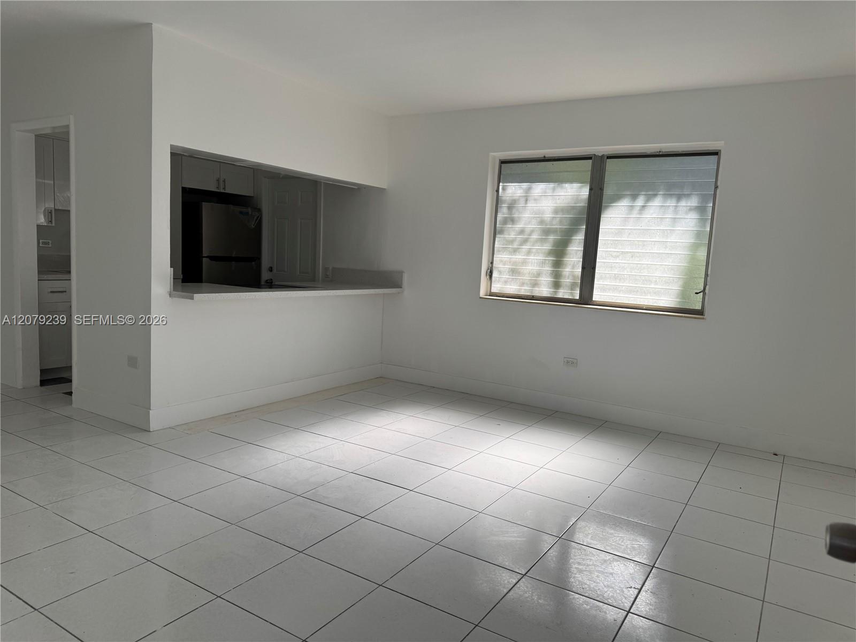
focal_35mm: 24
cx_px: 428
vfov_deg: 56.8
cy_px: 321
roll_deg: -3.5
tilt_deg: -7.4
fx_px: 593
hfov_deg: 71.6
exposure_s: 1/582
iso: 80
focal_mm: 6.76
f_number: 1.78
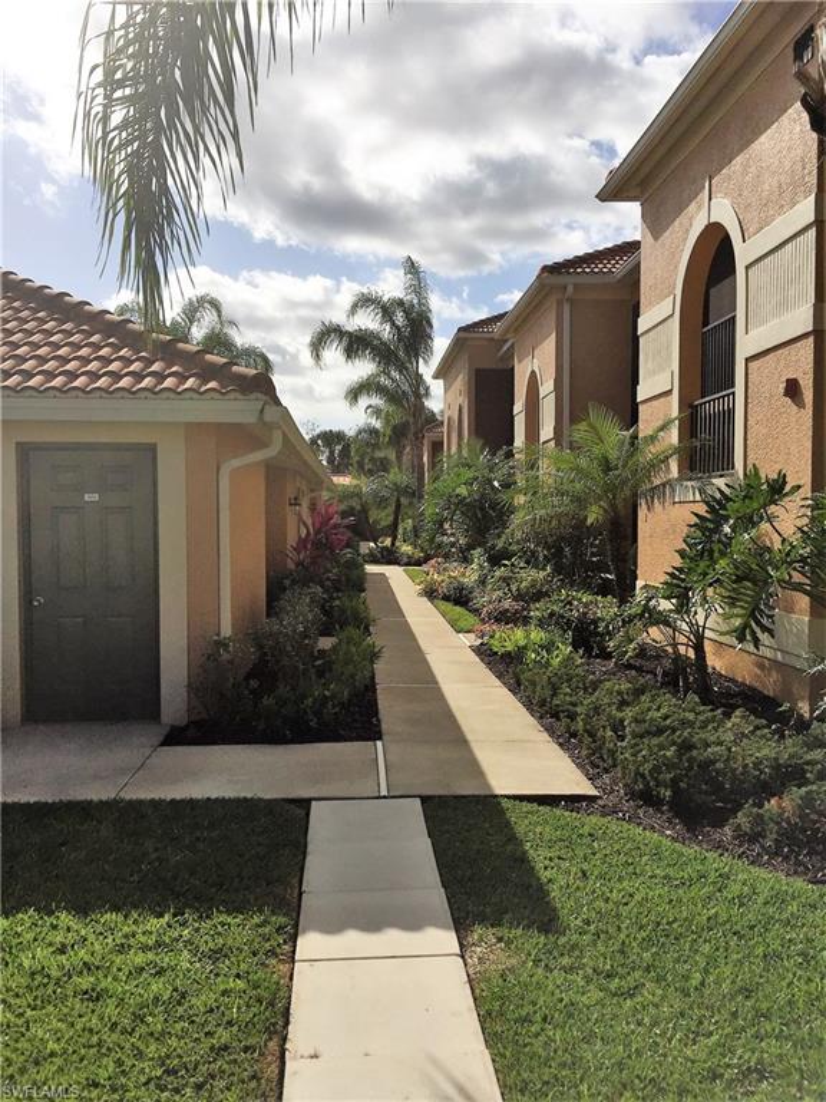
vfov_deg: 61.7
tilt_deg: -1.8
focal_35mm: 29
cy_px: 551
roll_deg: -1.5
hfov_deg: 48.2
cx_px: 413
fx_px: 923
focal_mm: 4.15
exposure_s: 1/5650
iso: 32
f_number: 2.2
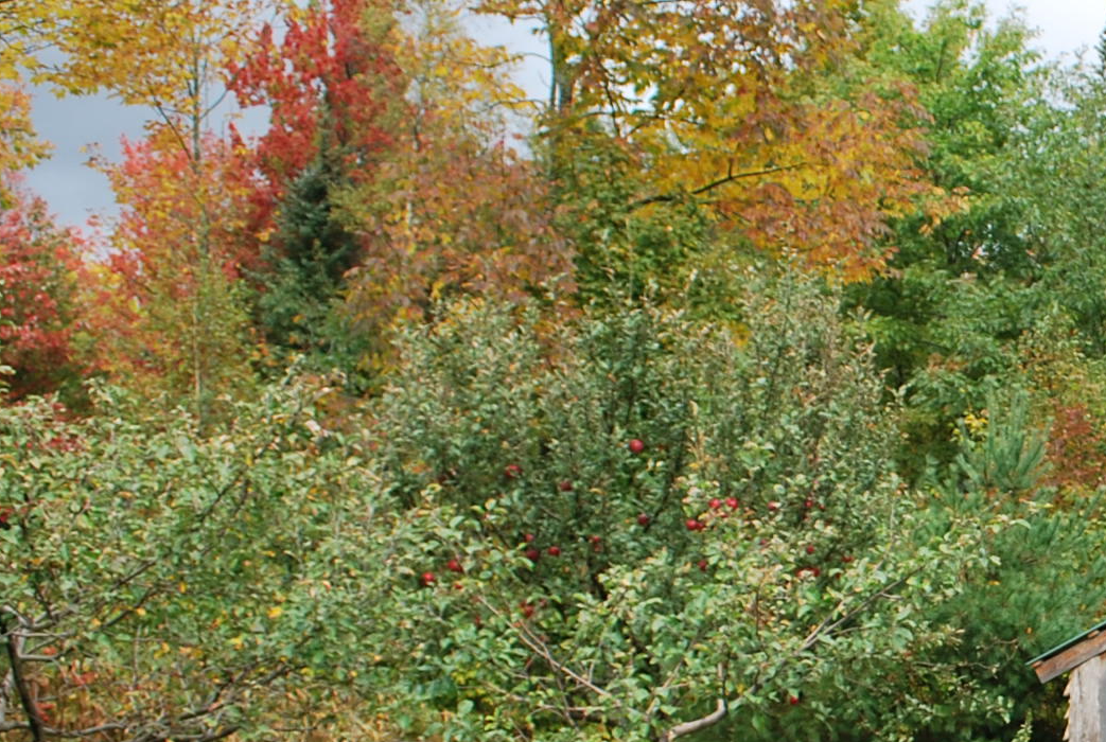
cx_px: 1350
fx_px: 2309
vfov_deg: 18.1
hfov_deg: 24.3
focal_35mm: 75
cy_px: 598
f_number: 6.3
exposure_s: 1/160
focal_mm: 18
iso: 100
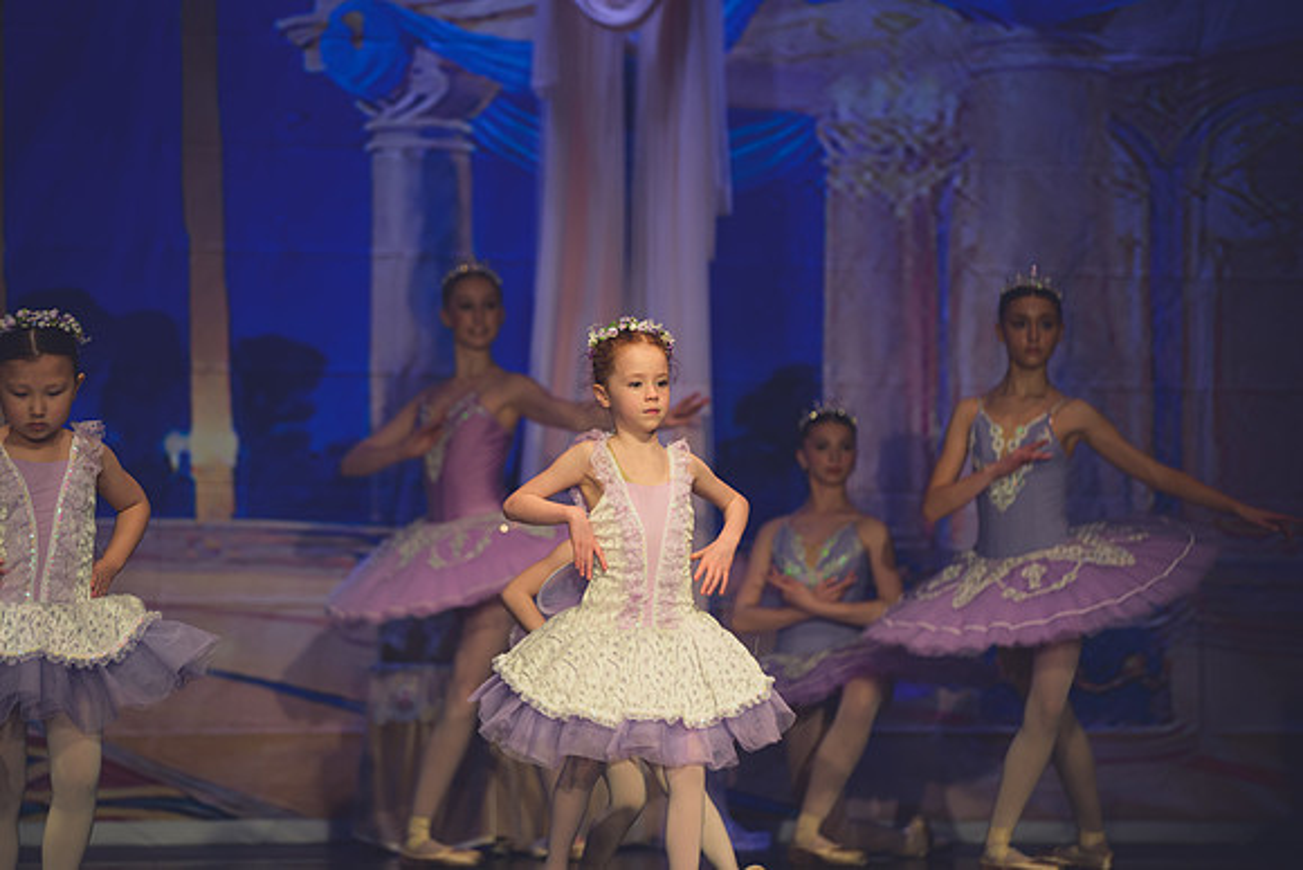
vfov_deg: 9.5
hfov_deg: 14.2
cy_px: 435
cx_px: 652
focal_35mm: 145
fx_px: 5249
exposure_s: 1/320
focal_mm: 145
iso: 900
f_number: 2.8
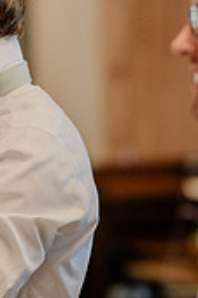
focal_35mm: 278
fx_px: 2298
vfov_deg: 7.4
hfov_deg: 4.9
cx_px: -22
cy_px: 112
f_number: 2.2
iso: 1600
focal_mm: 105
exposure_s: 1/500
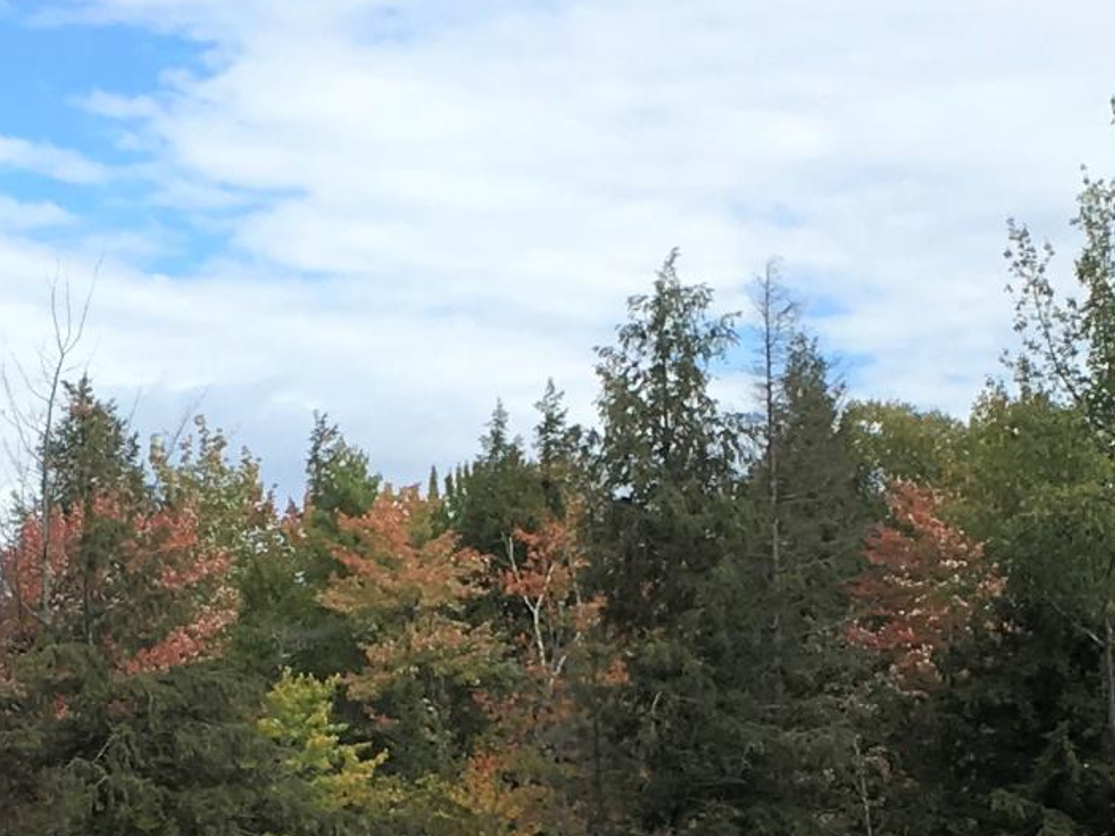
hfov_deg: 15.9
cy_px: 954
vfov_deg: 11.7
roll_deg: +1.9
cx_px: 494
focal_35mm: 124
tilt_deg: +2.7
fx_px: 3993
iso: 25
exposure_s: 1/1399
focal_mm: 4.15
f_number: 2.2
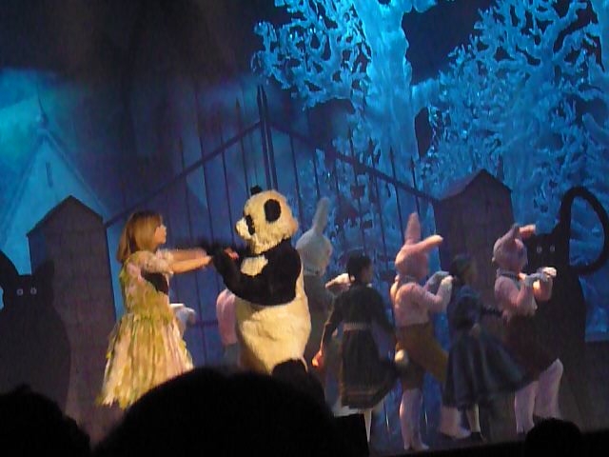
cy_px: 228
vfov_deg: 12.3
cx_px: 304
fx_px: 2111
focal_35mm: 120
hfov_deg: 16.4
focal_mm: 20.8
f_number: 5.8
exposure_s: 1/30
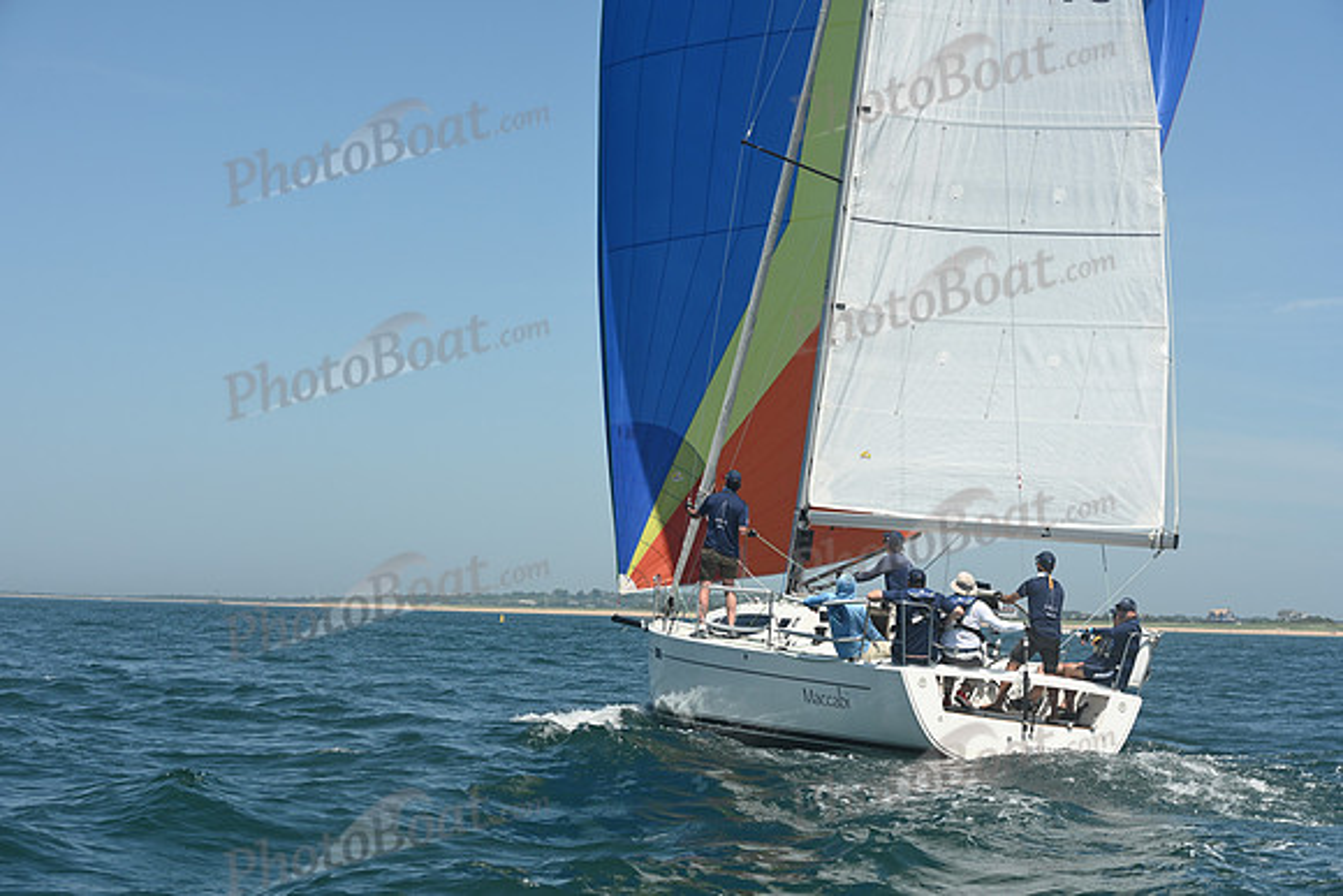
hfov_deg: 28.8
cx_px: 672
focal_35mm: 70
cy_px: 448
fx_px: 2612
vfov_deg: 19.5
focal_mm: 70
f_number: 8
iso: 320
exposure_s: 1/1000
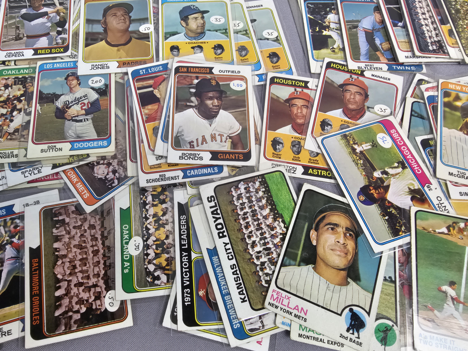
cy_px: 156
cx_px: 214
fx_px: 203
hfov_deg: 97.9
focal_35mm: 15
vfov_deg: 81.4
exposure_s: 1/60
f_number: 2.2
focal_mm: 2.2
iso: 125
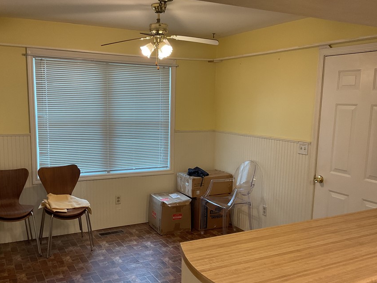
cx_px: 167
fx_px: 381
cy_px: 162
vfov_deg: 40.6
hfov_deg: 52.5
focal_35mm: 35
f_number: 1.8
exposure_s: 1/60
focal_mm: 3
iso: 64
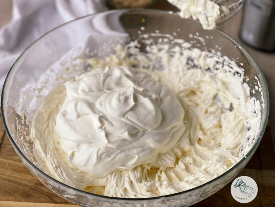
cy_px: 104
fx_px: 509
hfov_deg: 30.3
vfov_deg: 22.9
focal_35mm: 64
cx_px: 138
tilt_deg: -47.1
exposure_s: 1/121
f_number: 2.2
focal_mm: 7.5
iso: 32
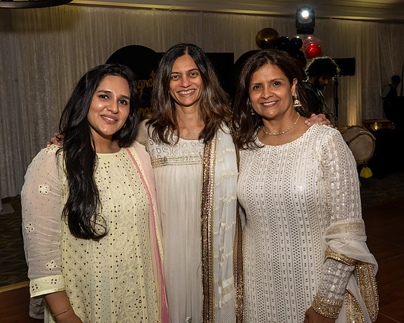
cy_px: 130
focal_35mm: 36
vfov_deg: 40.6
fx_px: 435
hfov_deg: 49.8
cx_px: 185
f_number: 8
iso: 640
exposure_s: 1/250
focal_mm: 18
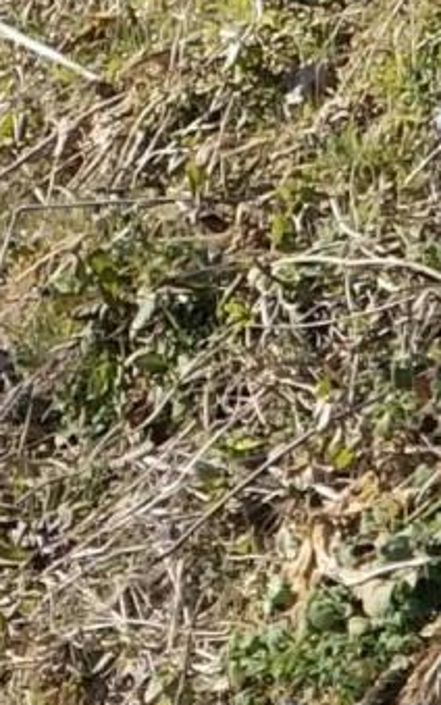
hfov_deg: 3.9
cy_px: -778
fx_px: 6247
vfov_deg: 6.3
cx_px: -1073
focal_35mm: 325
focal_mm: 6
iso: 25
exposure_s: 1/253
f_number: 2.4
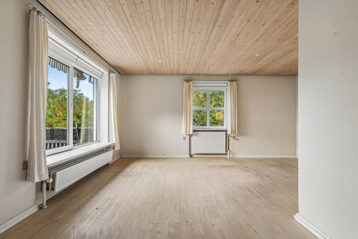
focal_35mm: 19
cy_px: 120
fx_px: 189
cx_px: 179
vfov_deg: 64.5
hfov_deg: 86.9
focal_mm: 19
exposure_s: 1/15
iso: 400
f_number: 7.1
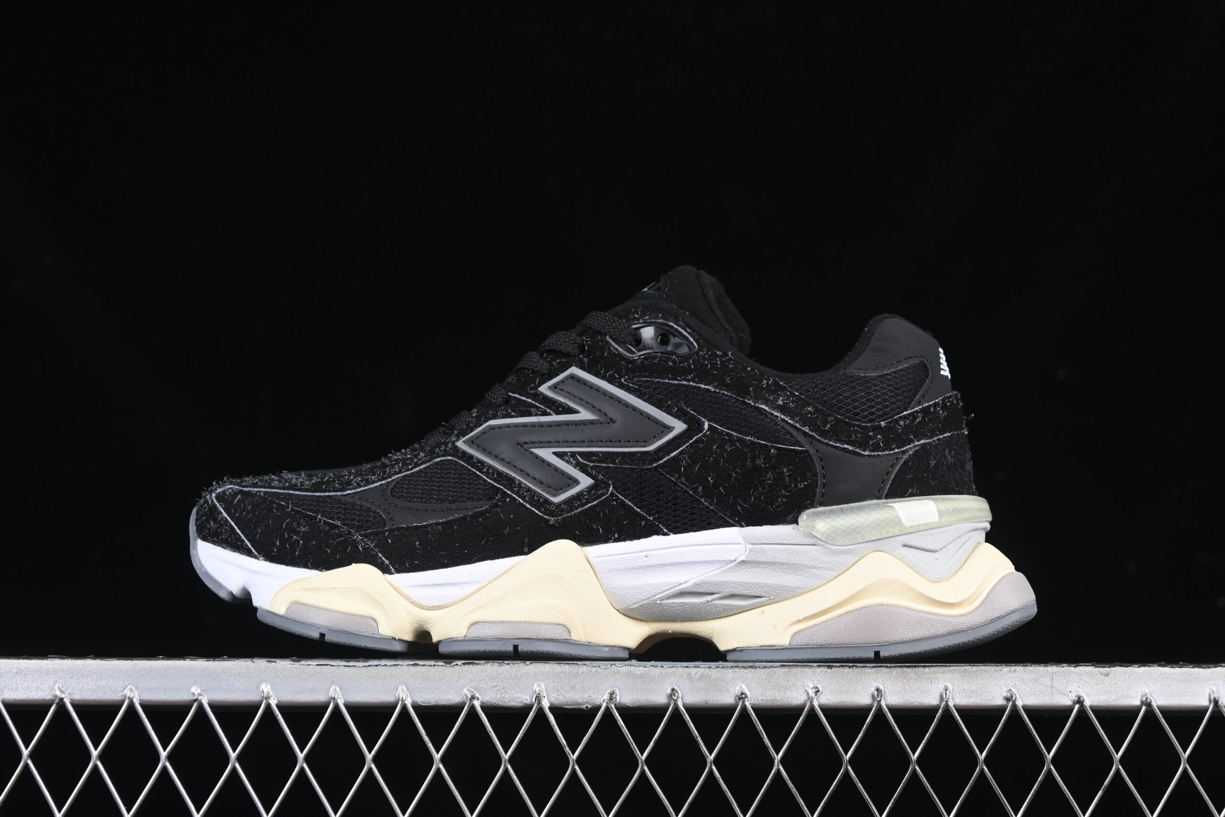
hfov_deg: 27.0
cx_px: 612
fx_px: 2552
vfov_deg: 18.2
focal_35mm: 75
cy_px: 408
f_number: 6.3
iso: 160
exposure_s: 1/60
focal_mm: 50
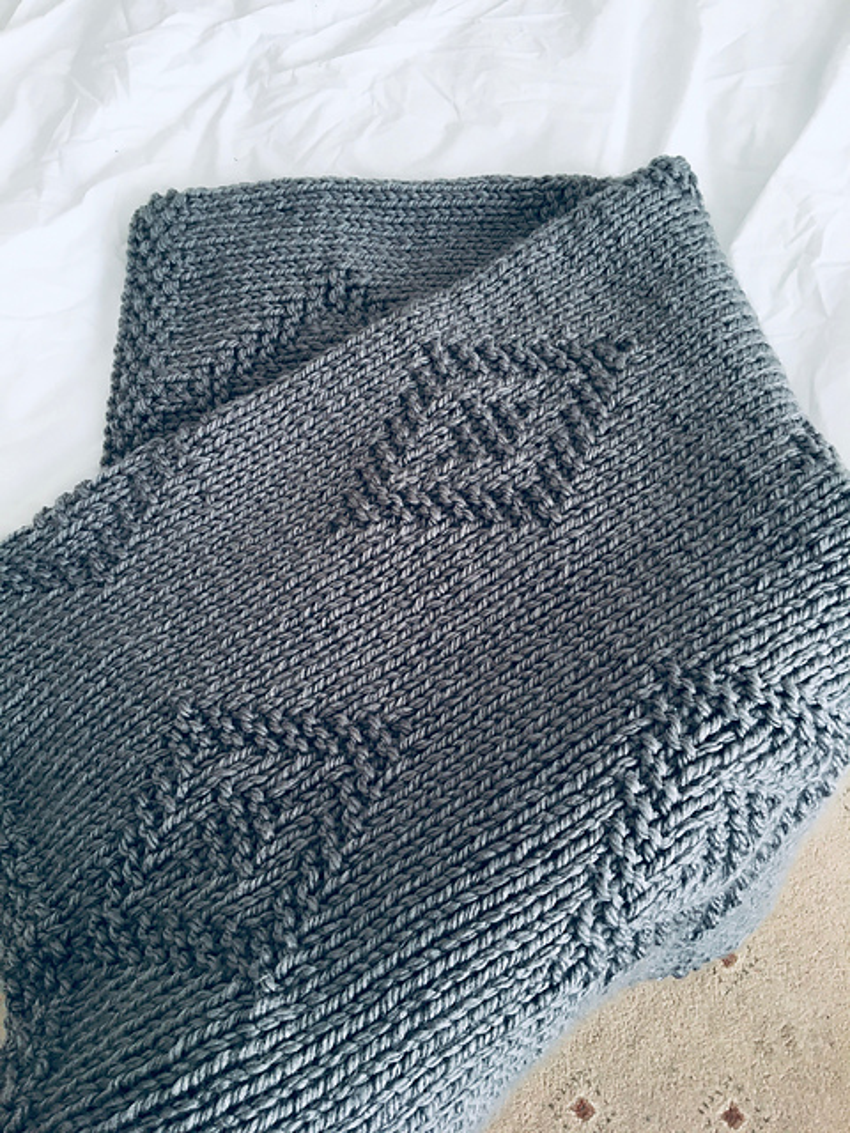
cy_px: 566
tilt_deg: -66.2
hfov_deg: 48.2
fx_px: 949
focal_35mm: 29
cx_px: 425
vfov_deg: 61.7
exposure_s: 1/33
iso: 25
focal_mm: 4.15
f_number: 2.2
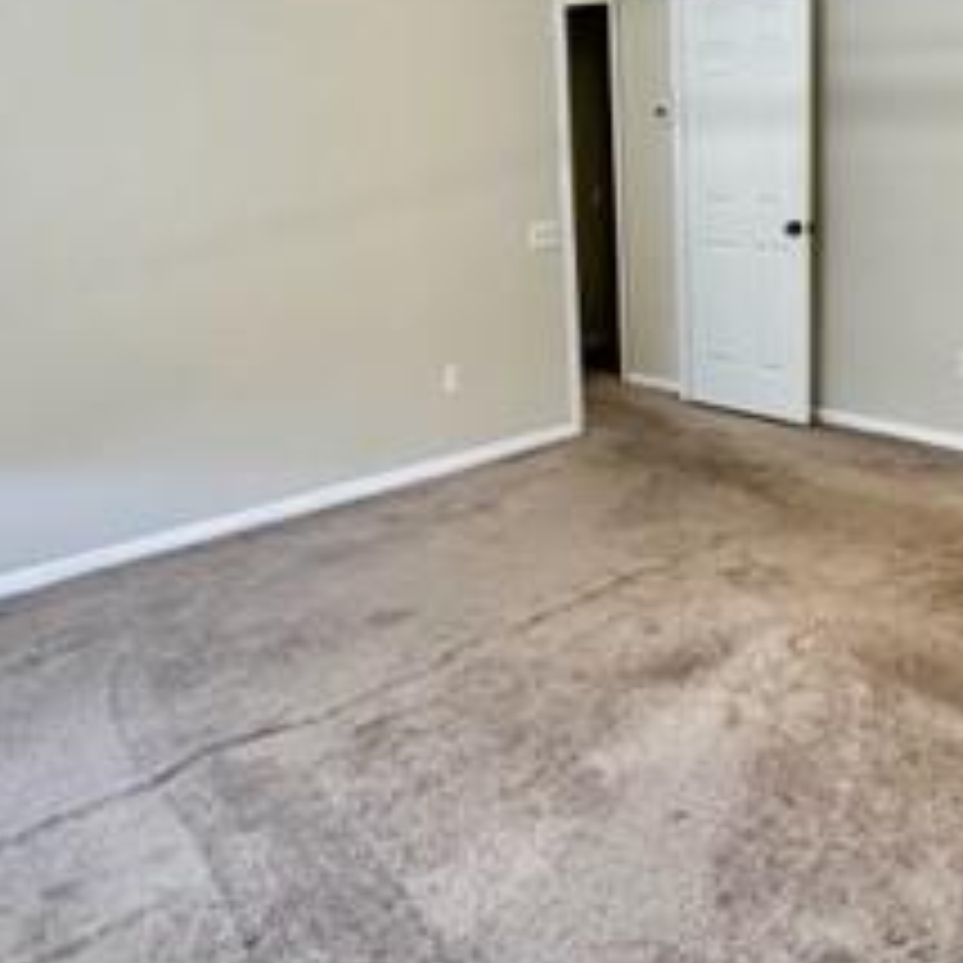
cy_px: 364
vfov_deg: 44.6
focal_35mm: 37
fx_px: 1165
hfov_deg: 43.6
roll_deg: +0.3
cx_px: 716
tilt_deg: -11.8
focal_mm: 2.22
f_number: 2.2
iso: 320
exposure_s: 1/120
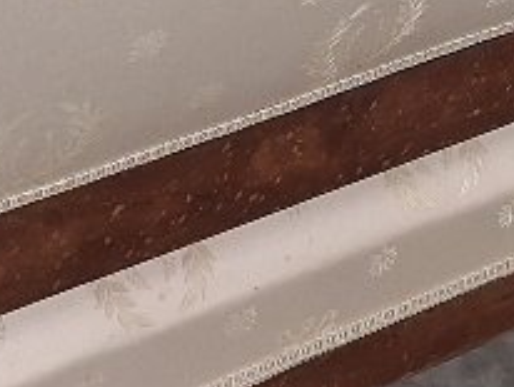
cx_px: 342
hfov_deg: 12.6
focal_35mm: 157
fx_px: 2334
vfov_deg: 9.5
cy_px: 95
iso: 320
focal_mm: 4
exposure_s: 1/50
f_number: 1.8
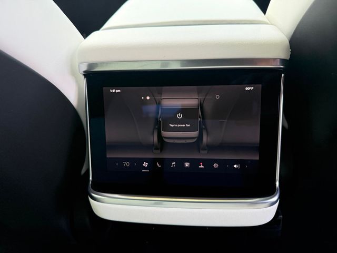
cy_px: 126
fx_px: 234
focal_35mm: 24
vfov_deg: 56.8
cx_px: 168
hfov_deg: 71.6
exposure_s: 1/242
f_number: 1.78
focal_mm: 6.76
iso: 200
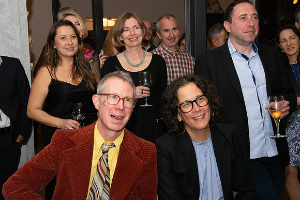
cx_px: 150
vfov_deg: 22.6
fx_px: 500
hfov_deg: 33.4
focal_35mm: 60
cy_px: 100
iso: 5000
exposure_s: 1/160
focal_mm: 40
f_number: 10
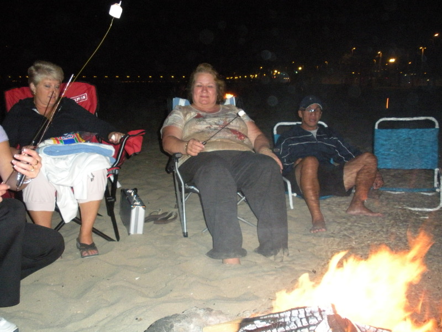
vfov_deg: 39.7
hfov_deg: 51.4
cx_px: 221
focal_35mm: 36
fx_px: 460
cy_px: 166
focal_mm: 6.3
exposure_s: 1/60
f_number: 3.5
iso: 550
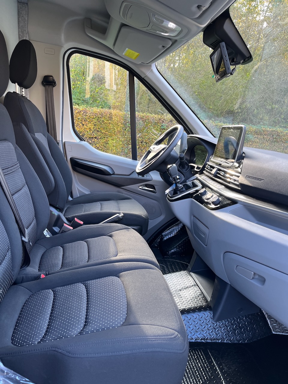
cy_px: 192
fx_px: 288
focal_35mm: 26
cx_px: 144
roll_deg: -5.1
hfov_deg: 53.1
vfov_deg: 67.3
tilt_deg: -13.2
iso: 80
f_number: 1.6
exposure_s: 1/122
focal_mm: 5.1
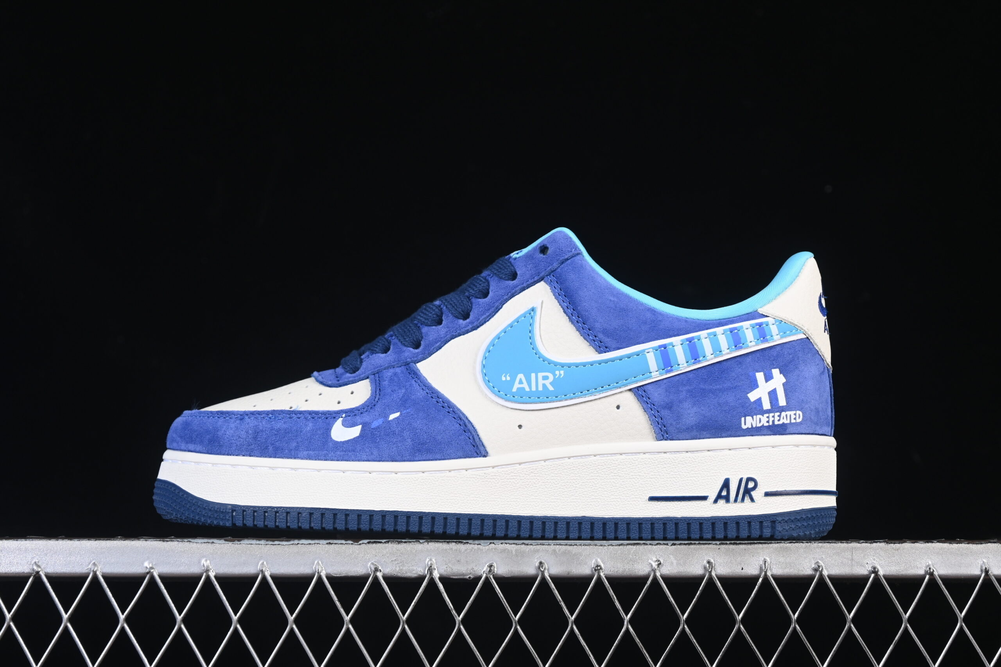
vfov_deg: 18.2
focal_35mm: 75
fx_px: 2085
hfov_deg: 27.0
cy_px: 334
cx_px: 500
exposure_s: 1/80
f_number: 7.1
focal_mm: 50
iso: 160
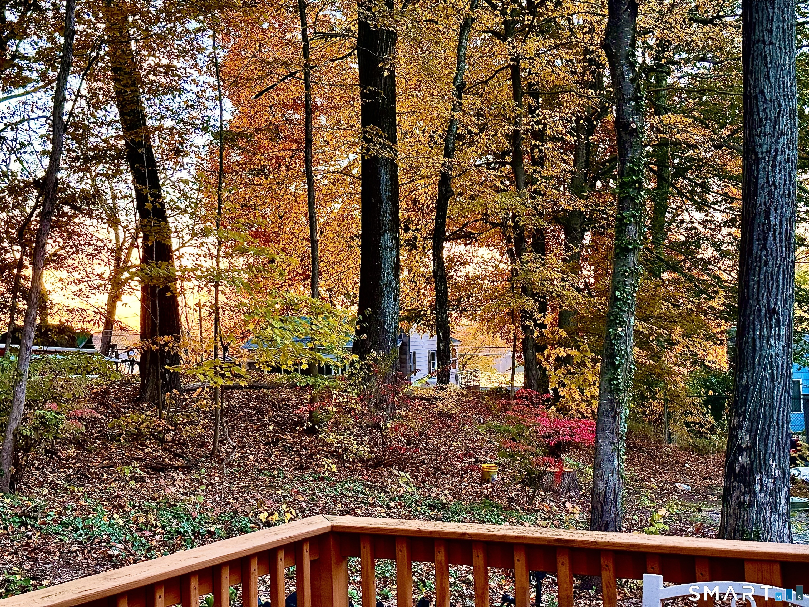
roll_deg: +2.3
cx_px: 404
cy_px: 304
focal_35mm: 48
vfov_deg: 30.3
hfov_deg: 39.7
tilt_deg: +1.3
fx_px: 1122
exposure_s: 1/59
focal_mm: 6.76
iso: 250
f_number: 1.78
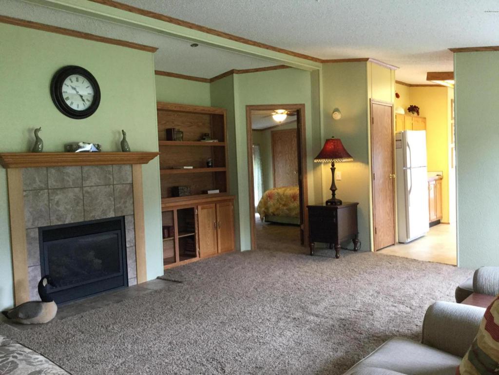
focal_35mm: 31
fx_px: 447
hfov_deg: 58.4
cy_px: 188
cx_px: 250
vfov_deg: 45.4
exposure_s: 1/30
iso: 100
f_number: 2.4
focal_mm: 3.3
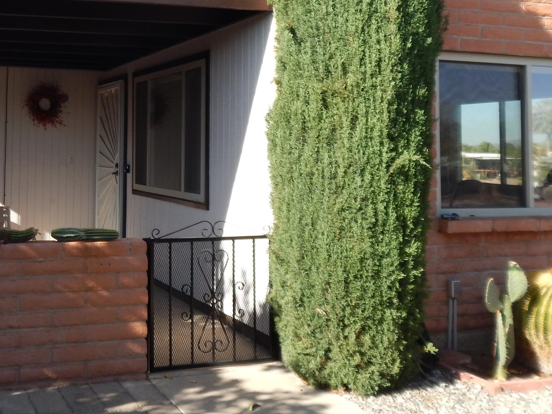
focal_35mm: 43
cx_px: 100
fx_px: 686
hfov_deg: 41.7
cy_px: 123
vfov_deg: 33.1
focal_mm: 4
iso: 125
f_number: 3
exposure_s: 1/640
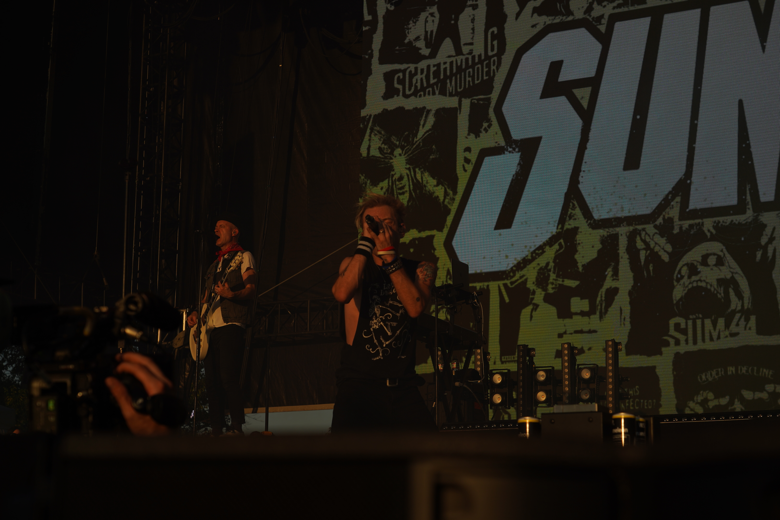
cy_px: 260
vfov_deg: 21.6
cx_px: 390
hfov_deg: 31.9
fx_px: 1365
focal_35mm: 63
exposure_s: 1/640
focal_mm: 63
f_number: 8
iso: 100
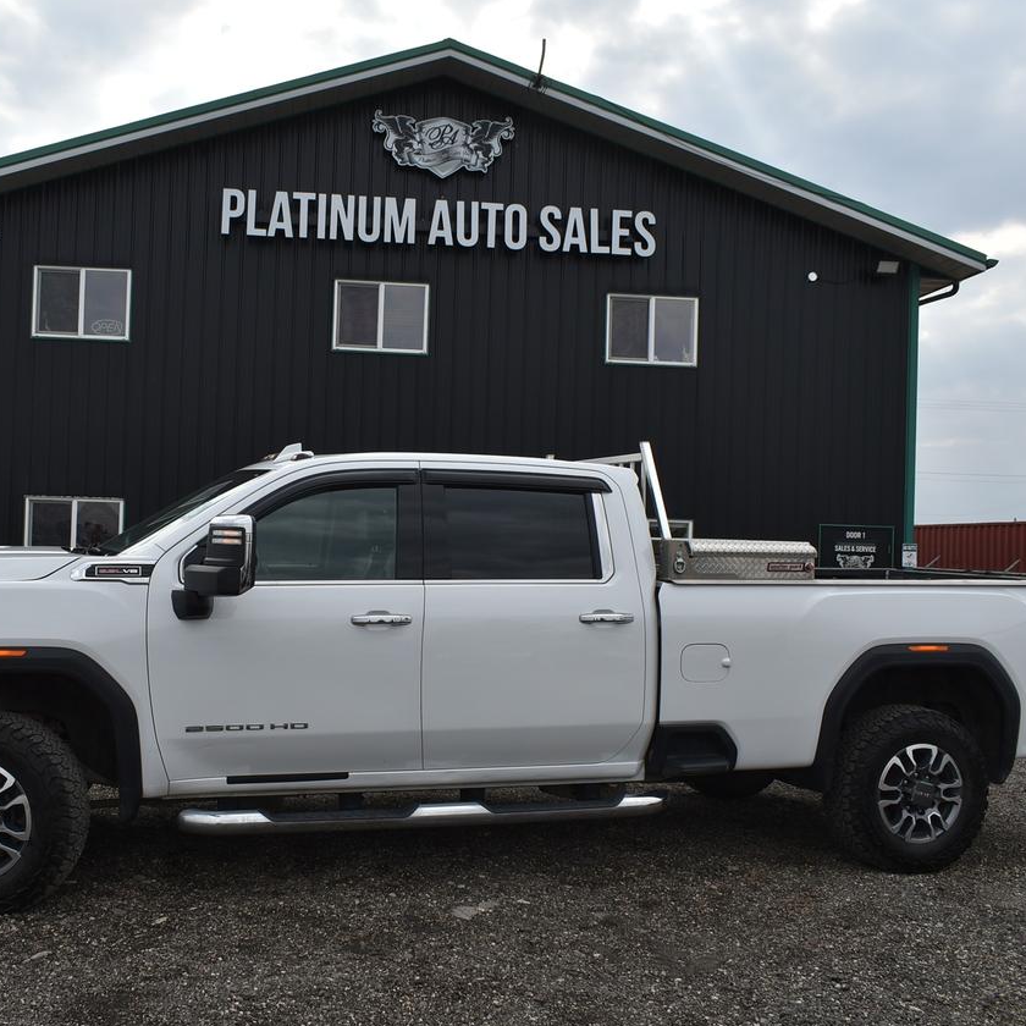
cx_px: 393
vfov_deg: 47.2
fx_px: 1174
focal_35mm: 35
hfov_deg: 46.9
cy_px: 519
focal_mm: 18
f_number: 8
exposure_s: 1/250
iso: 100
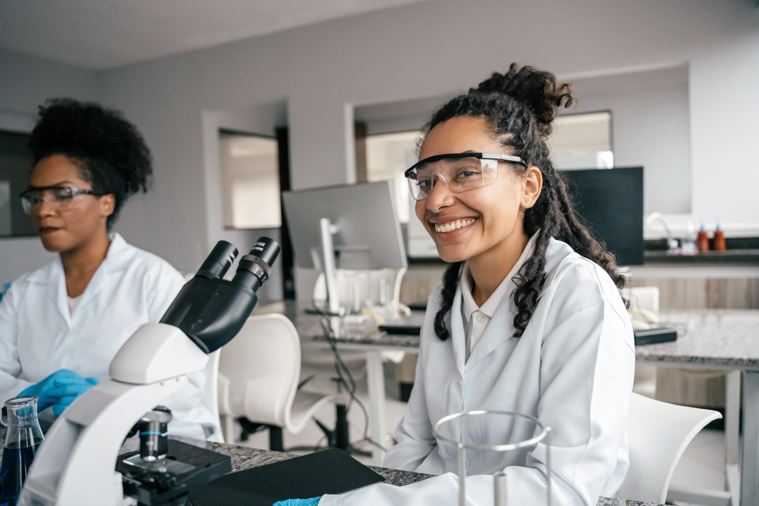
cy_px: 253
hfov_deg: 65.5
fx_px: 590
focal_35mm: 28
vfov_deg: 46.4
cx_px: 380
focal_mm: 28
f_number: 2.8
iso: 5000
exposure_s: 1/250
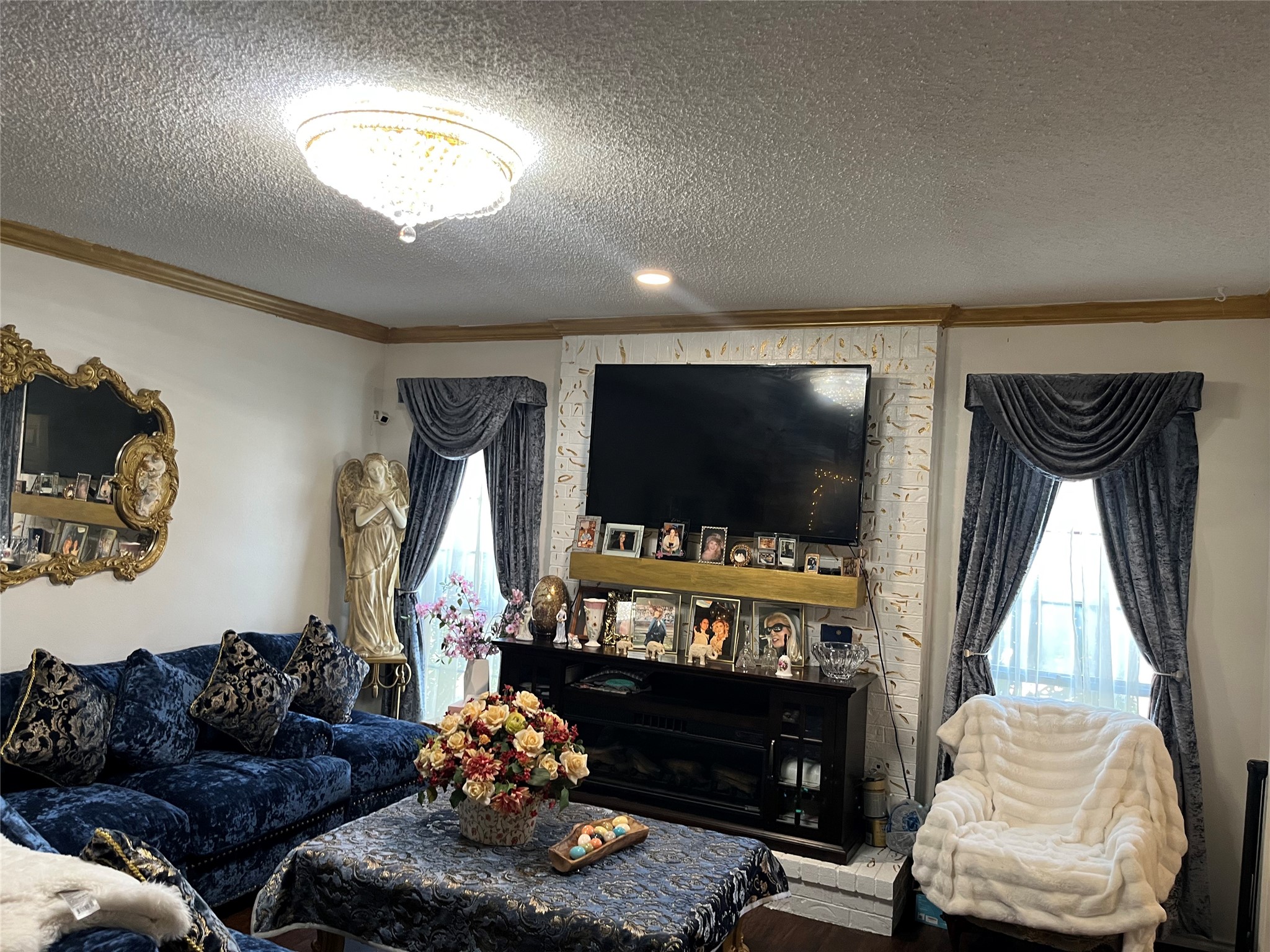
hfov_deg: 67.3
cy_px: 476
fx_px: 954
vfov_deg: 53.1
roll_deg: -3.4
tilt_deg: +0.6
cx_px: 635
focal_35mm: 26
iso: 250
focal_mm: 5.1
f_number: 1.6
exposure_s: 1/60
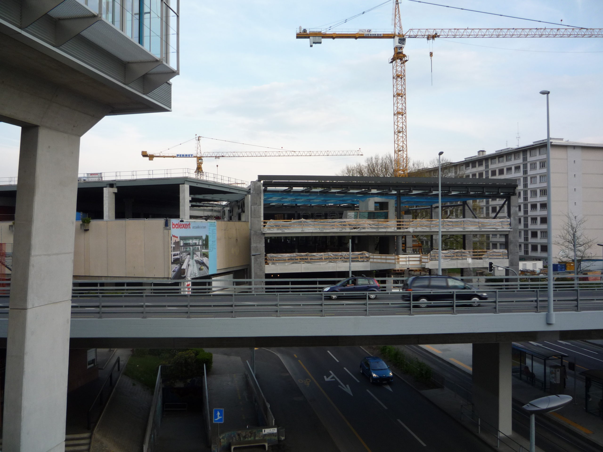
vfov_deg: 46.8
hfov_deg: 60.0
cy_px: 226
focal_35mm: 30
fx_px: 523
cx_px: 302
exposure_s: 1/200
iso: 100
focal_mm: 5.2
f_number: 4
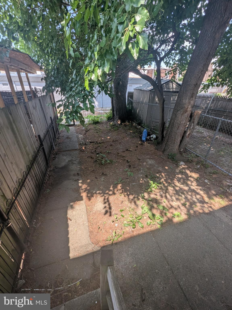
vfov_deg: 106.2
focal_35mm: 13
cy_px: 155
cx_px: 116
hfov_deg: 89.9
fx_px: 116
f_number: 2.2
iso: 41
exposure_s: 1/392
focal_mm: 1.95
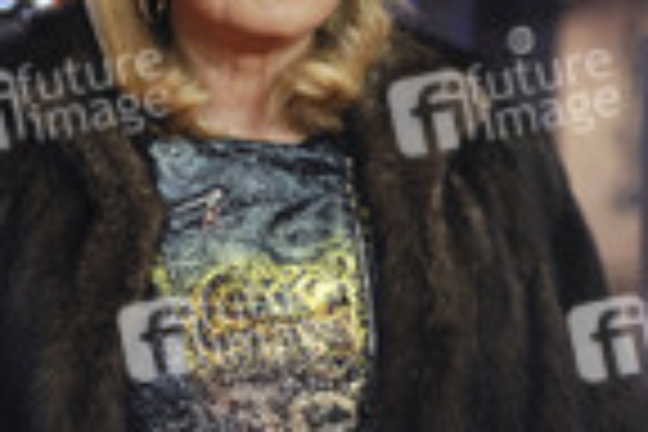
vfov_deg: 4.8
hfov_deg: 7.0
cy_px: 216
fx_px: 5184
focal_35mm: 288
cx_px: -338
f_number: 4
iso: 1600
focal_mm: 92
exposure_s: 1/100
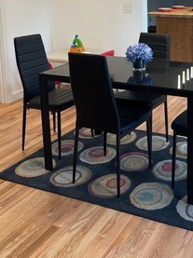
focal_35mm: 47
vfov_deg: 38.5
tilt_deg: -8.5
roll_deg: +0.3
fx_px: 350
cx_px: 169
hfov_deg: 29.7
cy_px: 40
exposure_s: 1/120
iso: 100
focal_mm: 4.2
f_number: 1.6
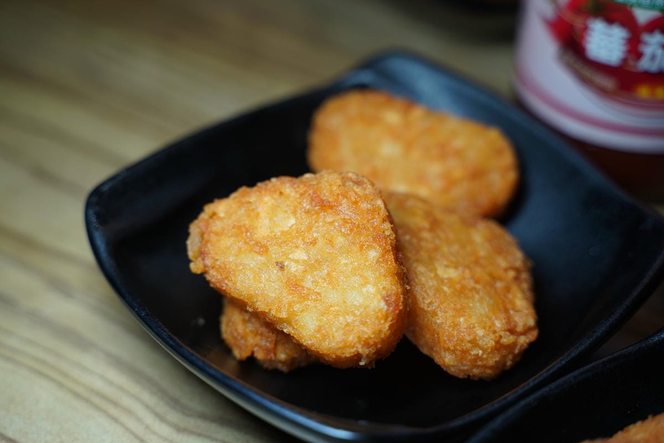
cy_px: 222
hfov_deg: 27.0
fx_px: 1383
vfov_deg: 18.2
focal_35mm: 75
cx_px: 332
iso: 200
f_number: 4
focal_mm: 75
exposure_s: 1/80
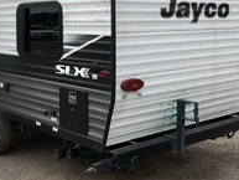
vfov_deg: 24.2
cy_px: 47
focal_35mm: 60
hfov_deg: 31.8
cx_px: 71
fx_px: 415
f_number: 1.8
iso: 25
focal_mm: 3
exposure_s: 1/2058
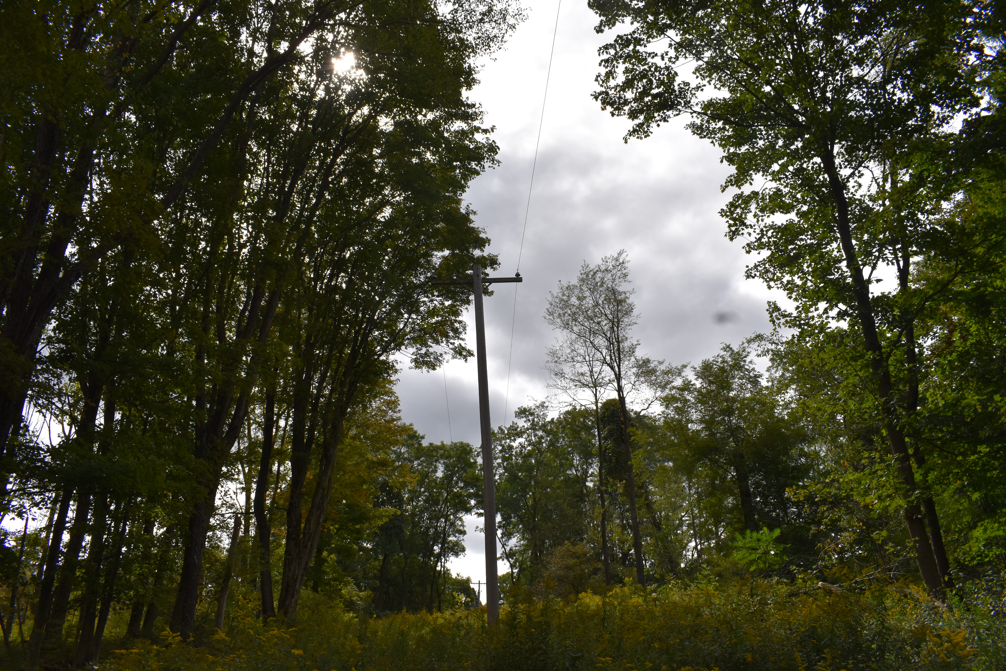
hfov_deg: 67.4
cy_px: 336
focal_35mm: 27
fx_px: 755
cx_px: 503
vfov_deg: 48.0
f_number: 10
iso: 200
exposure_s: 1/400
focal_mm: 18
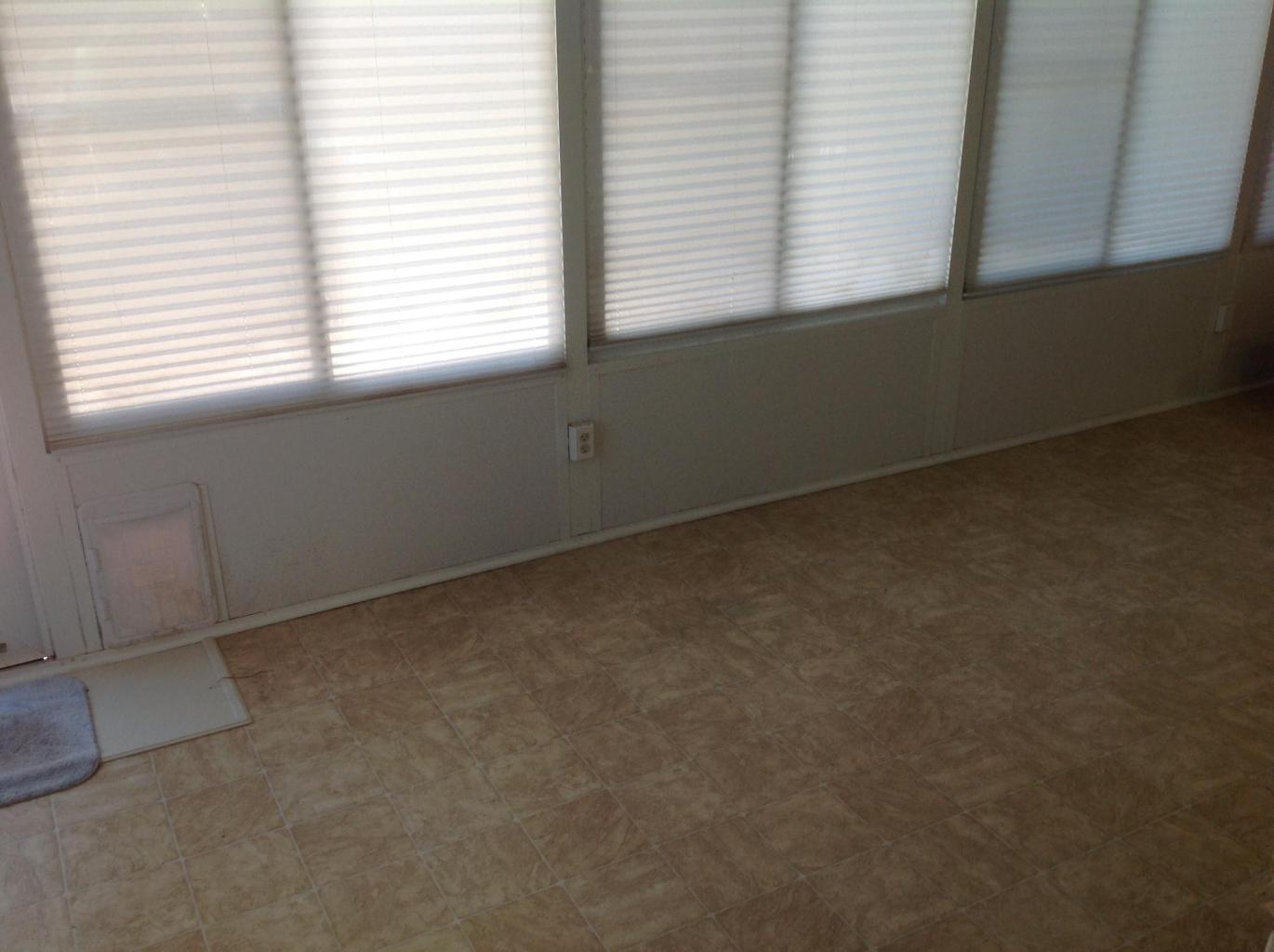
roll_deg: +0.8
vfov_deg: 40.6
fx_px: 1286
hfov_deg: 52.7
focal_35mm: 35
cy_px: 476
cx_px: 637
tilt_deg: -24.2
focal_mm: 4.28
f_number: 2.4
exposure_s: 1/30
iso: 64
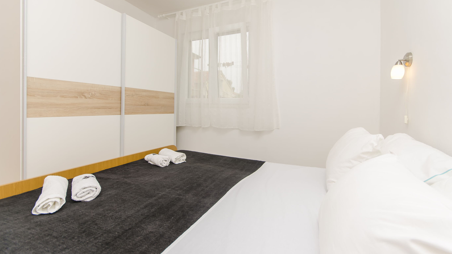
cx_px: 224
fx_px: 192
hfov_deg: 99.4
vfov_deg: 66.7
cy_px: 106
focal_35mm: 16
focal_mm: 10
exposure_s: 1/100
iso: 160
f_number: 6.3
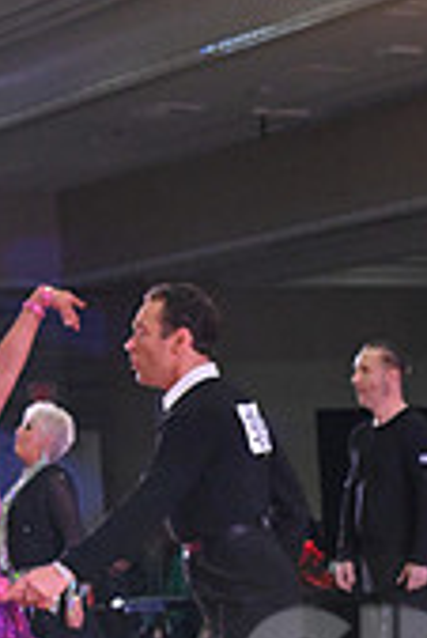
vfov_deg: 12.8
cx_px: 720
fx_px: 2805
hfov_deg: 8.4
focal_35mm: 158
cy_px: 683
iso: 4000
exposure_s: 1/400
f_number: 5.6
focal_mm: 46
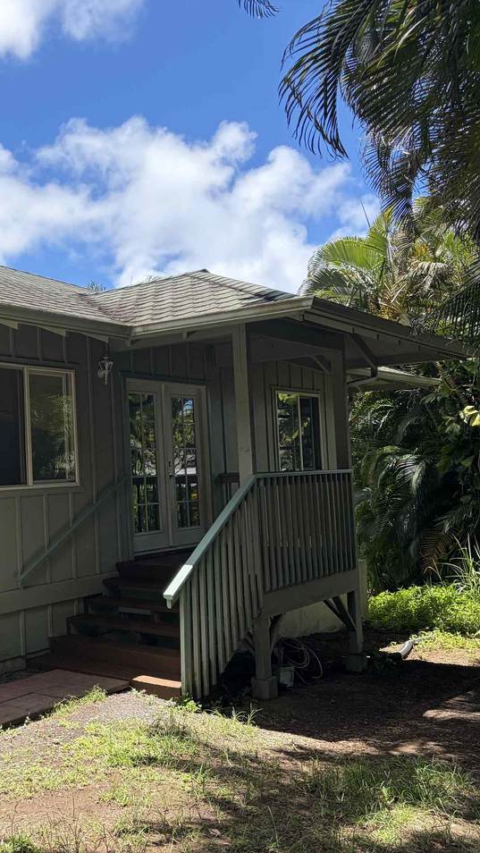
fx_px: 859
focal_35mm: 38
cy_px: 427
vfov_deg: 52.8
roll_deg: +2.5
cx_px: 36
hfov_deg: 29.7
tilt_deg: +3.8
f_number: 1.6
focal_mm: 5.96
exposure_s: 1/2012
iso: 64
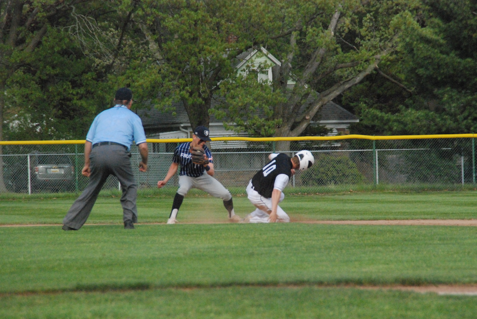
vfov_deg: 4.6
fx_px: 3980
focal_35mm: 300
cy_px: 160
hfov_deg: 6.9
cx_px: 238
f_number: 10
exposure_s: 1/2500
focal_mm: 200
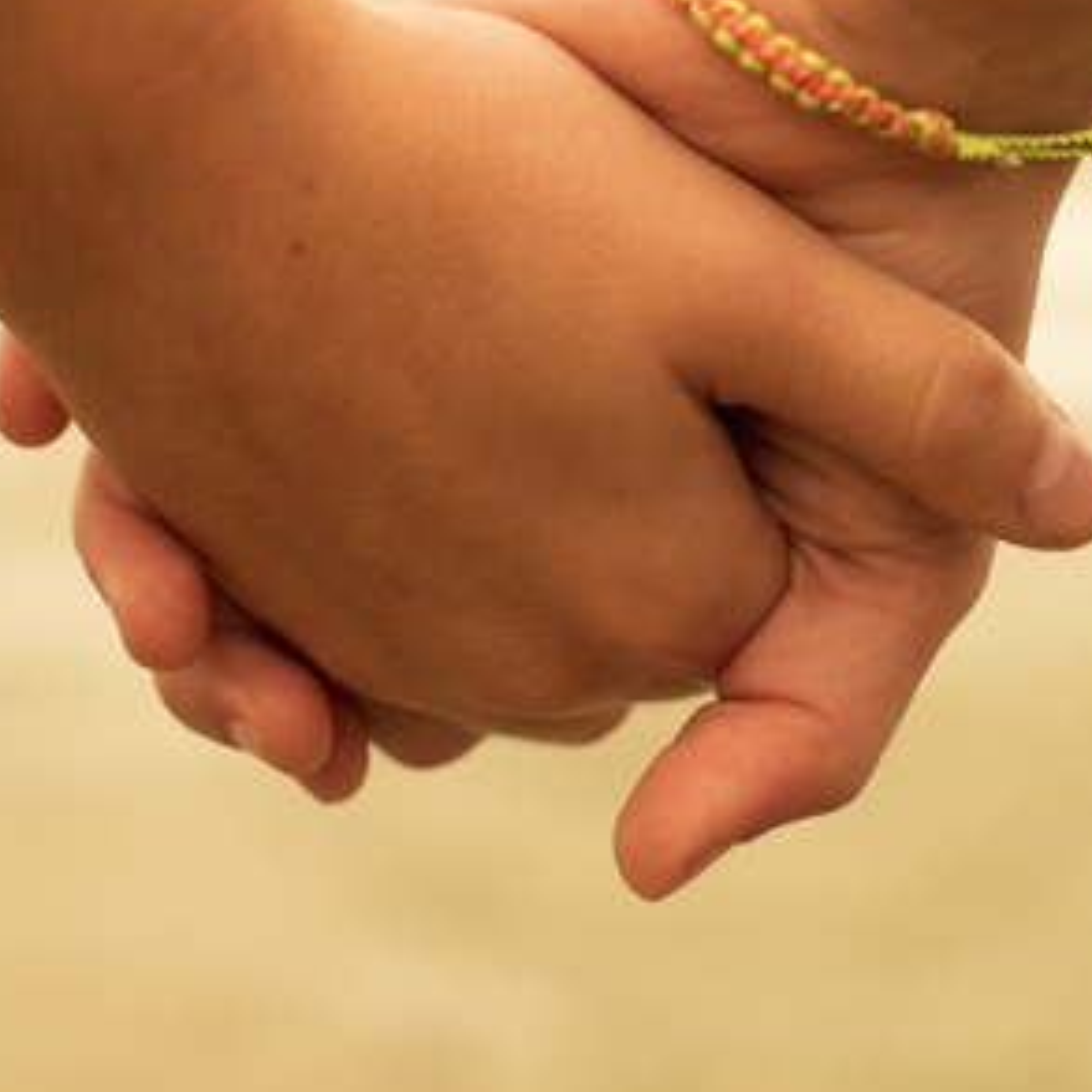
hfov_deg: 16.6
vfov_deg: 16.4
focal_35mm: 105
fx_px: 3747
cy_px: 196
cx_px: 589
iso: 100
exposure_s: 1/200
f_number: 4
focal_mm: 50
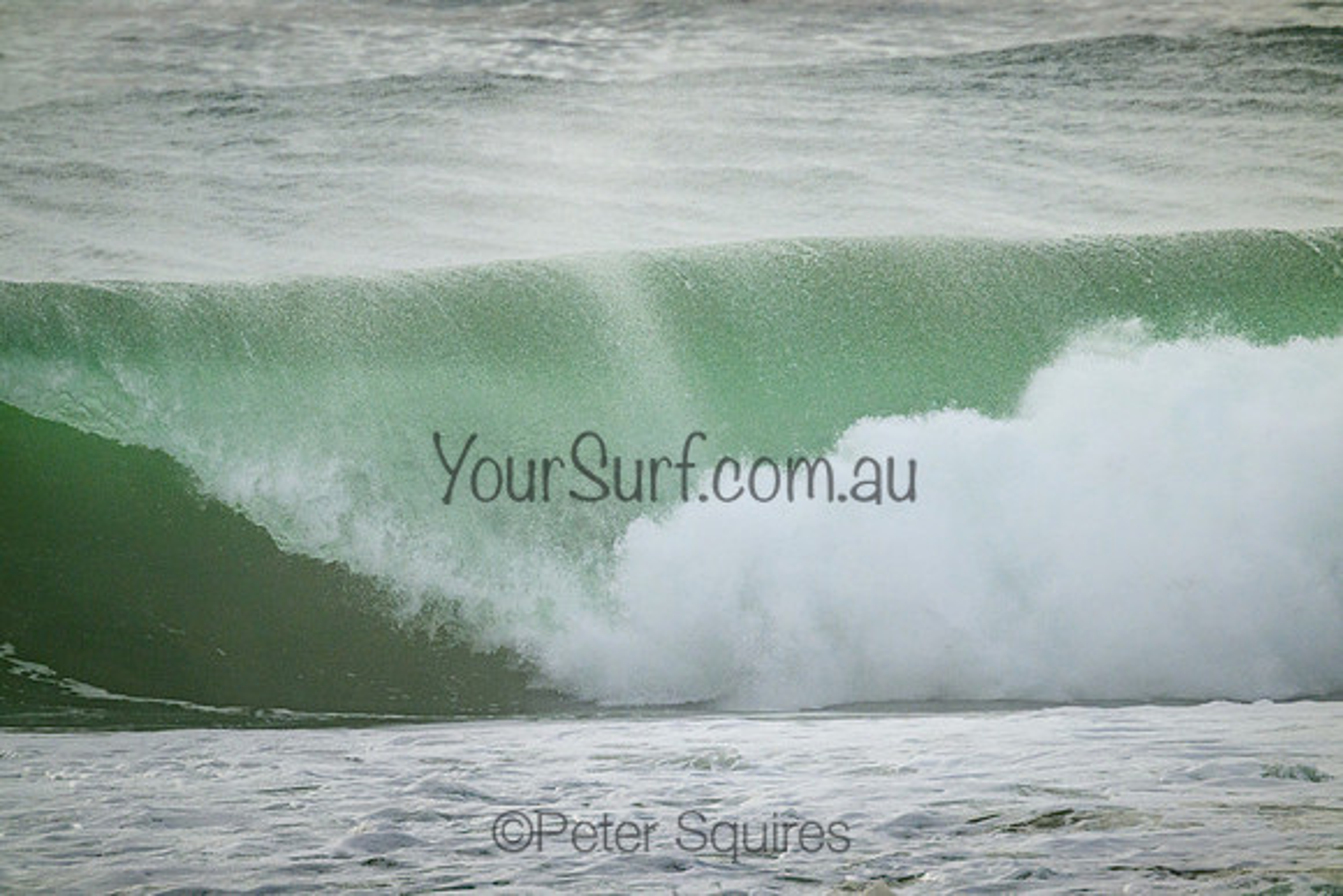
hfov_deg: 2.6
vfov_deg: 1.7
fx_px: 29850
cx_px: 672
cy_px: 448
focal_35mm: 800
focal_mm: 800
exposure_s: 1/2500
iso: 1600
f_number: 11
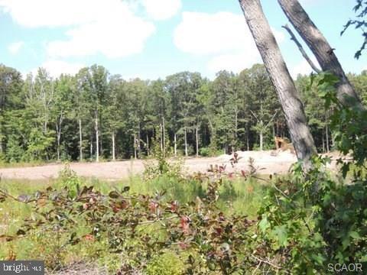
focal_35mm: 50
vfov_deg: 29.1
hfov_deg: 38.2
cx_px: 184
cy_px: 138
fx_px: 530
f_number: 3.7
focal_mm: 9
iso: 100
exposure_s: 1/320
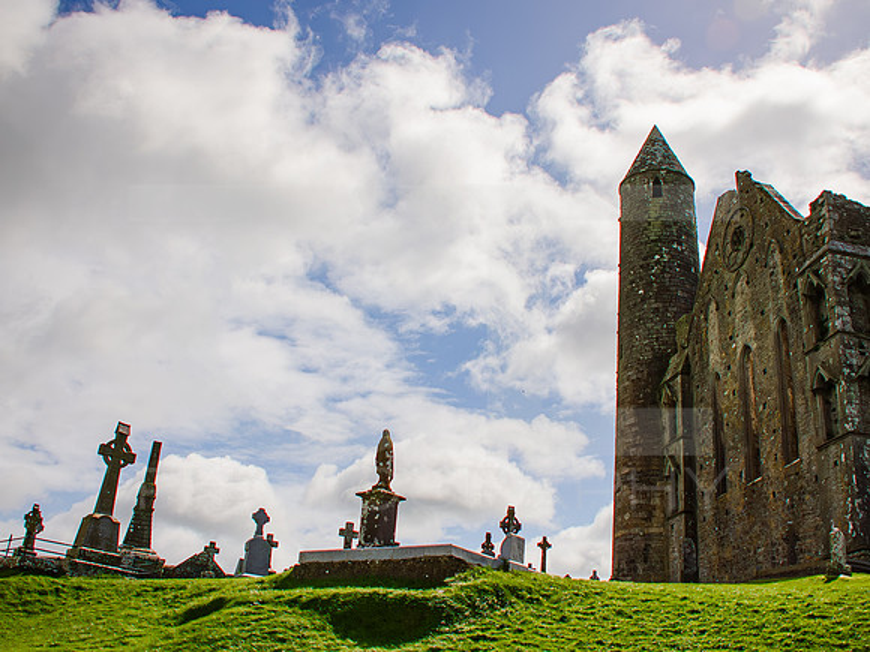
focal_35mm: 33
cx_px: 440
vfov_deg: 43.4
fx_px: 821
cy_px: 326
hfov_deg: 55.9
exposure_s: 1/8000
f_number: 3.5
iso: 640
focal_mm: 18
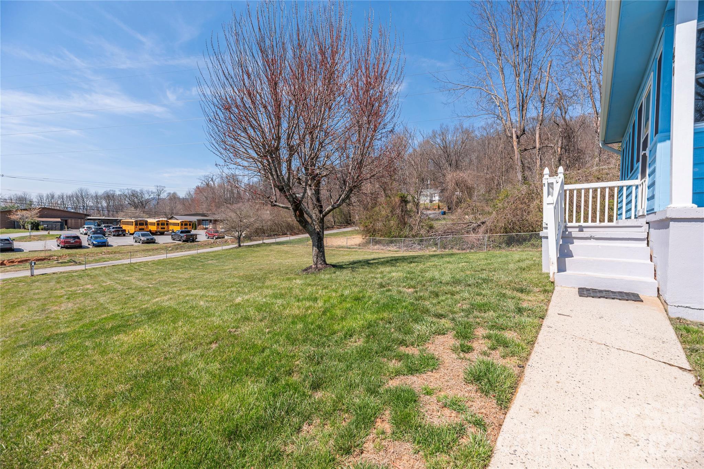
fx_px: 274
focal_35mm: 14
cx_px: 352
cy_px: 234
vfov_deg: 81.2
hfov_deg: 104.2
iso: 320
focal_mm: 14
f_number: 7.1
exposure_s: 1/4000
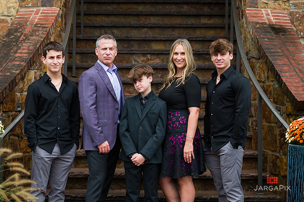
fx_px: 853
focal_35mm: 101
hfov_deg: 20.2
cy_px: 96
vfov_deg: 13.5
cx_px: 144
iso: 200
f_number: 4
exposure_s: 1/200
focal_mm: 95
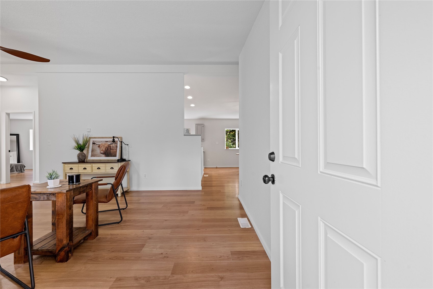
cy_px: 144
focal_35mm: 14
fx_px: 168
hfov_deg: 104.3
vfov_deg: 81.2
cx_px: 216
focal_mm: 14
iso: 400
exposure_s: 1/10
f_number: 9
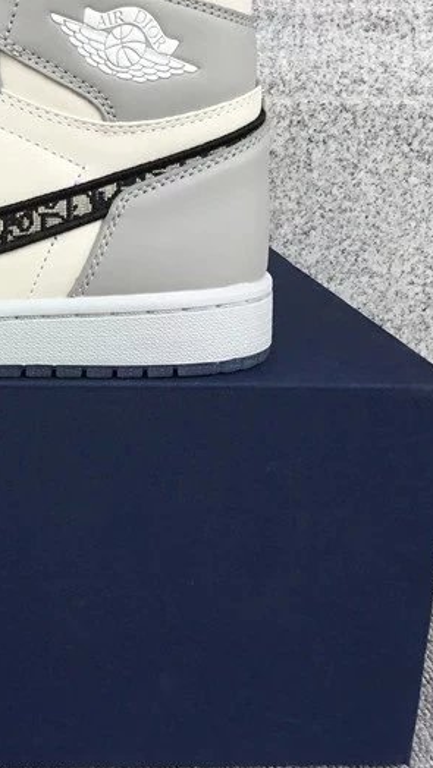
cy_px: 294
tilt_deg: -15.0
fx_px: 1183
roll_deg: -0.1
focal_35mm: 58
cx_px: -95
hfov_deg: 19.5
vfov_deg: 35.8
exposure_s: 1/252
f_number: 2.4
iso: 25
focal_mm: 3.3
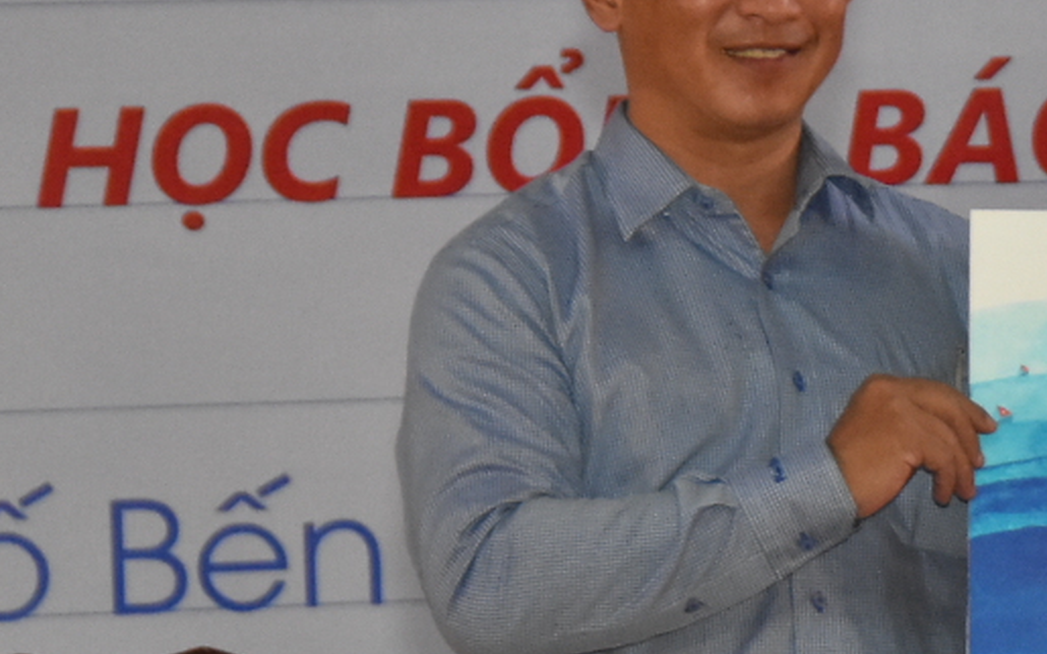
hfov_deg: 4.8
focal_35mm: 433
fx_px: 12357
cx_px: 1464
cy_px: 124
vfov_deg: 3.0
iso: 3200
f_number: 5.3
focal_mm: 90
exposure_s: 1/200
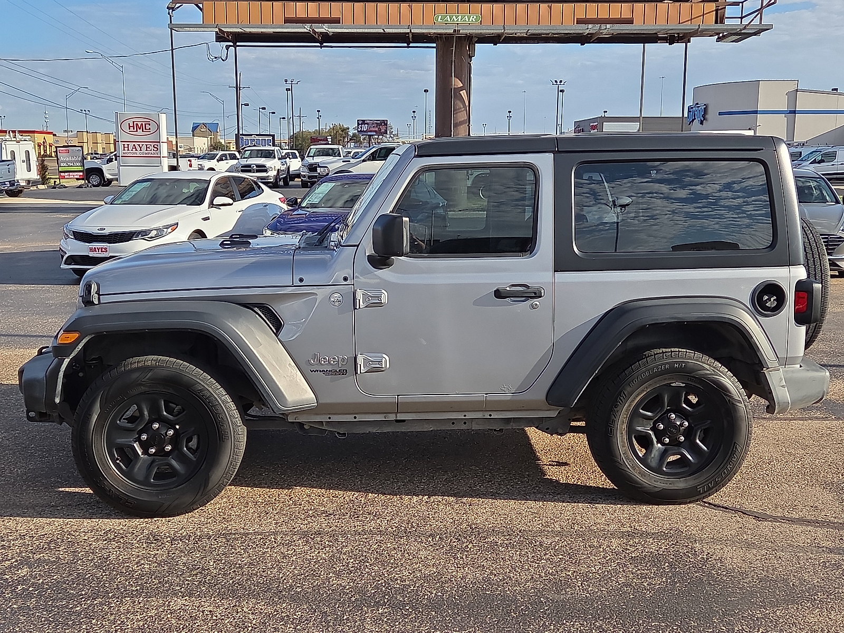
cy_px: 316
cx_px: 422
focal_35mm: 40
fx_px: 975
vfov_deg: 36.0
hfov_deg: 46.8
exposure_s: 1/1250
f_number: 1.8
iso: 25
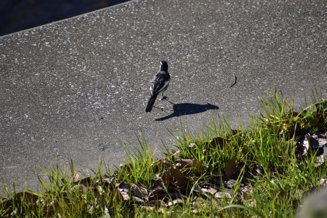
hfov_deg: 4.6
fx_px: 4087
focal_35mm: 450
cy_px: 109
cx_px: 164
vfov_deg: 3.1
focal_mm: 300
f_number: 6.3
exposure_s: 1/1250
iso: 320
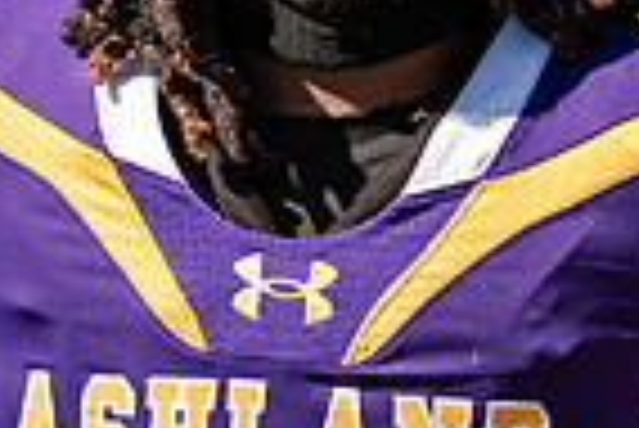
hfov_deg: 1.7
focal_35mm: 1223
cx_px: 315
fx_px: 21730
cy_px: 56
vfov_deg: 1.1
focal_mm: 300
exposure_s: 1/1000
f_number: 3.2
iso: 125
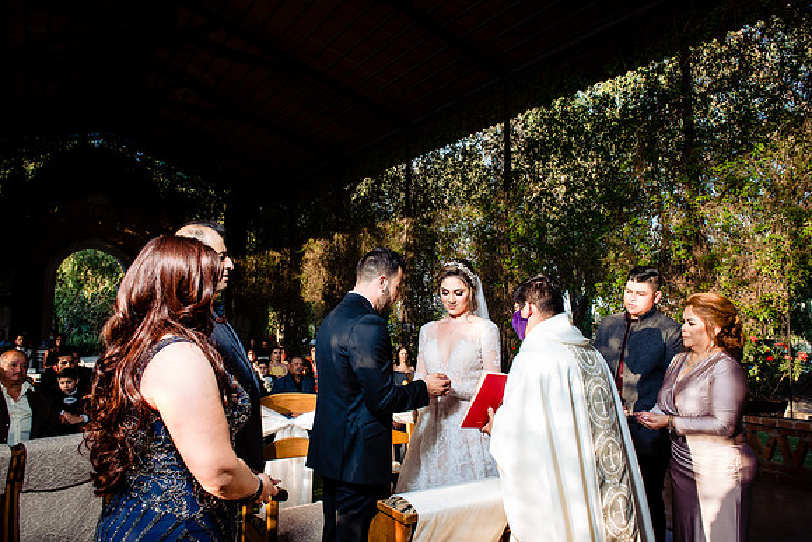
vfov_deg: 53.2
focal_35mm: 24
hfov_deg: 73.7
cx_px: 406
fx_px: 541
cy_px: 271
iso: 800
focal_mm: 24
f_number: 6.3
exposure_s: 1/200
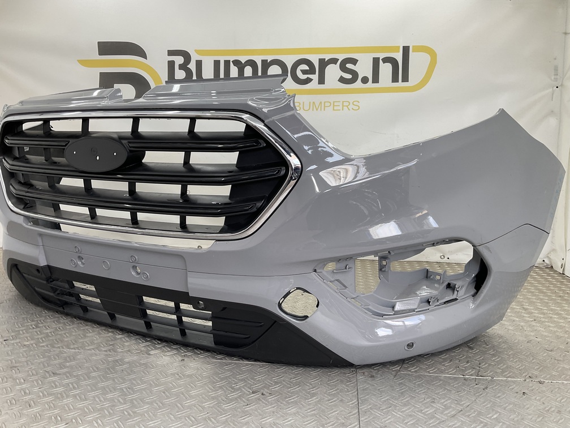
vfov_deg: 48.2
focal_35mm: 29
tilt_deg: -8.2
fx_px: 478
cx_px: 285
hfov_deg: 61.7
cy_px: 214
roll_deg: -1.2
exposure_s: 1/100
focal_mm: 3
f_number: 1.8
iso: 20
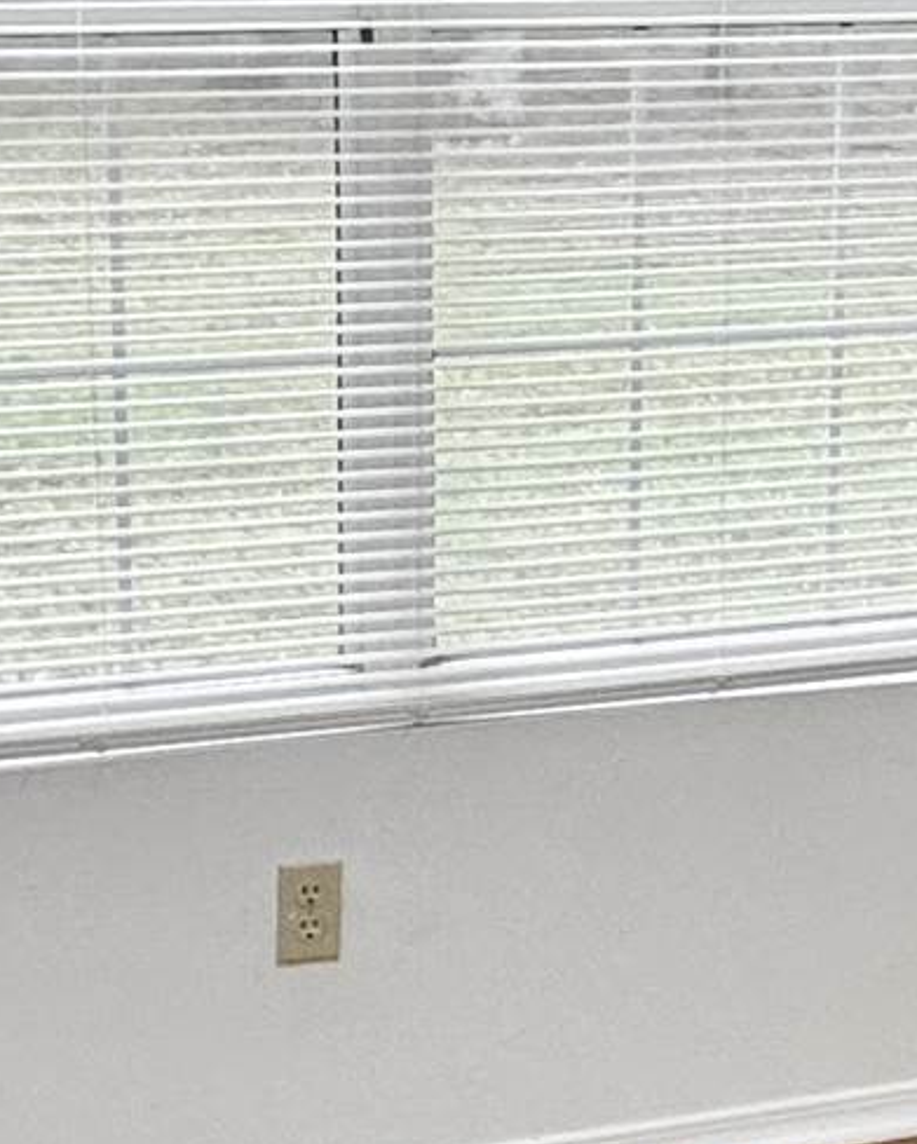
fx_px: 2915
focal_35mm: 86
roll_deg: -1.2
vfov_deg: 22.2
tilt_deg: -12.4
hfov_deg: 17.8
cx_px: 600
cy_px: 424
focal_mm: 2.22
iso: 200
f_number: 2.2
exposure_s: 1/120
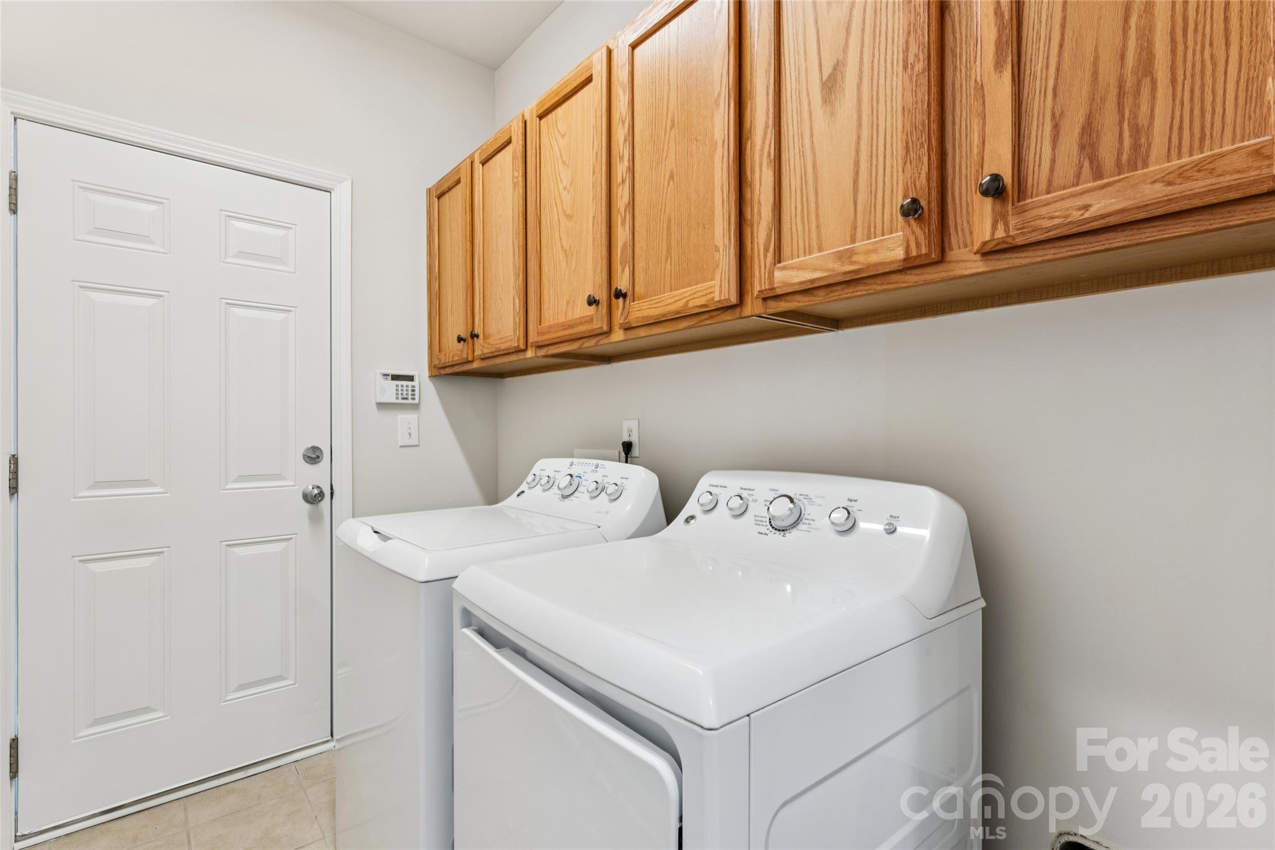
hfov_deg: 95.0
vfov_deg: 72.0
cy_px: 425
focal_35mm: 16
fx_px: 584
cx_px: 638
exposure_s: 1.3
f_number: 14
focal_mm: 16.5
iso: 100
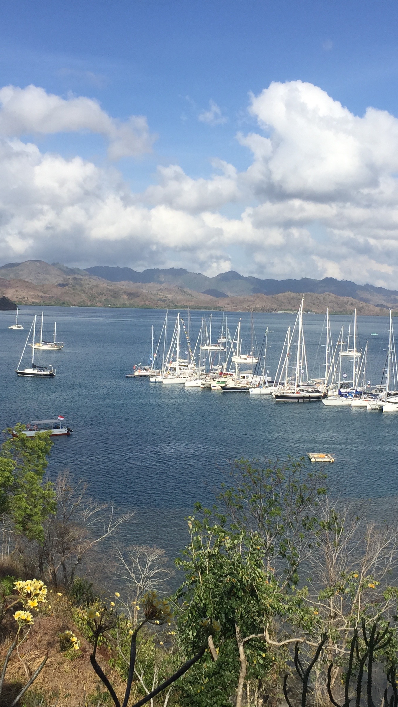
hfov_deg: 27.7
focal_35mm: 43
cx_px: 211
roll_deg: -2.3
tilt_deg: -4.4
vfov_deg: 47.4
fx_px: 807
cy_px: 358
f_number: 2.2
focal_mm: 4.15
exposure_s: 1/2639
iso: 32
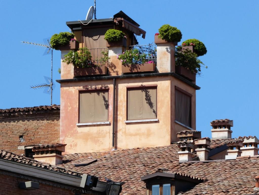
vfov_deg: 4.0
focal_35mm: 373
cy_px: 98
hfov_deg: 5.3
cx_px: 130
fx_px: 2791
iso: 80
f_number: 6
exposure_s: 1/320
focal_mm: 66.8
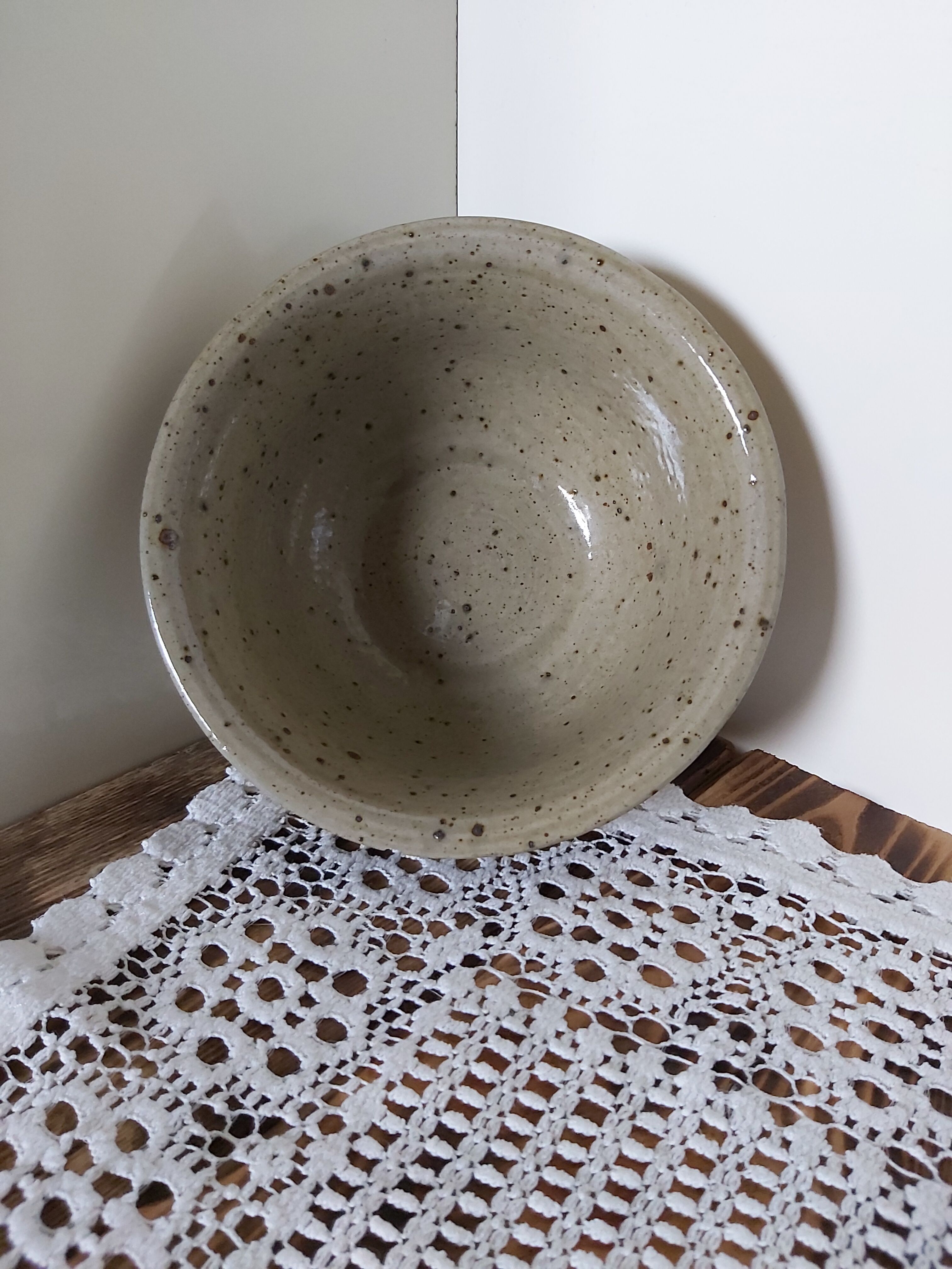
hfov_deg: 53.1
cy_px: 634
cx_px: 476
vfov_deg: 67.3
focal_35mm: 26
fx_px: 953
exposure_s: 1/25
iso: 250
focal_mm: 3.92
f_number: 1.7
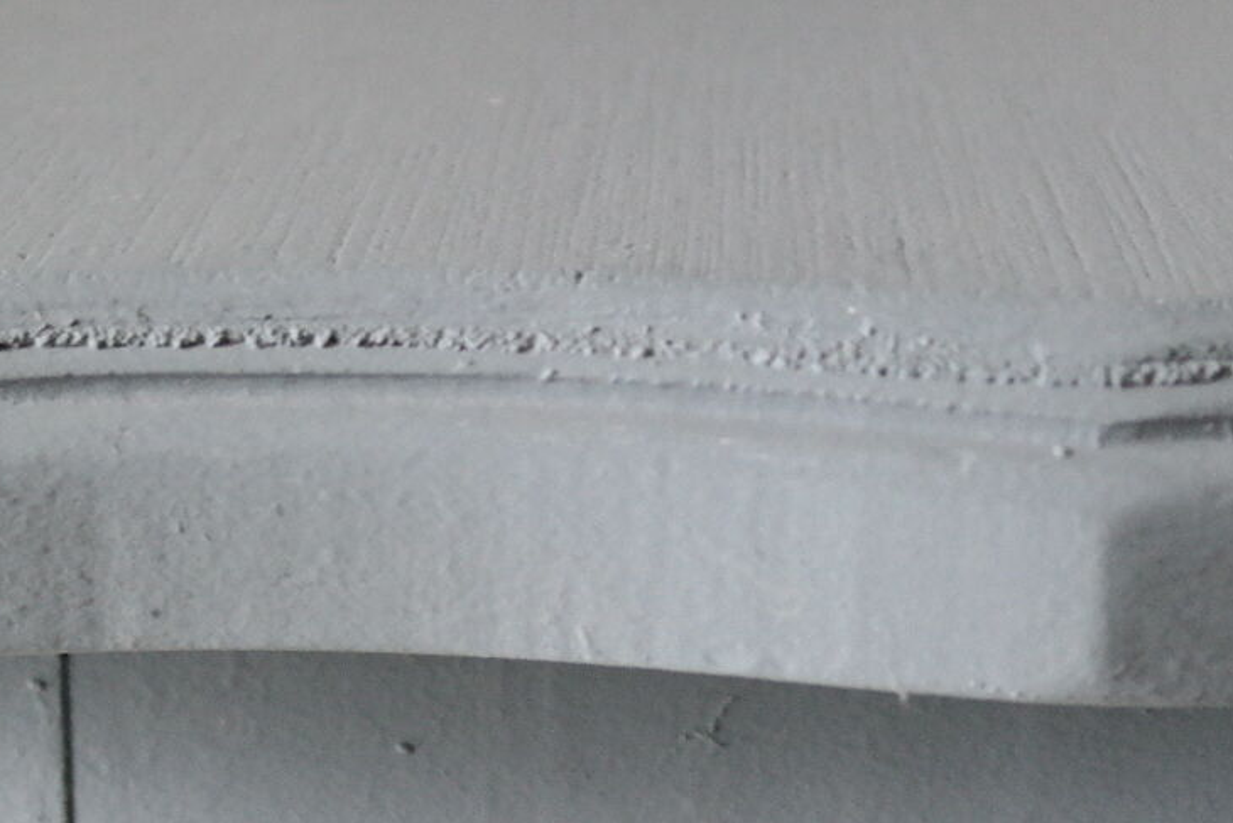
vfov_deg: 18.8
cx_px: 540
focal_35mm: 71
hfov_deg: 28.4
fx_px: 2432
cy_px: 757
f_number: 3.5
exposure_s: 1/40
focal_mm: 20
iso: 800
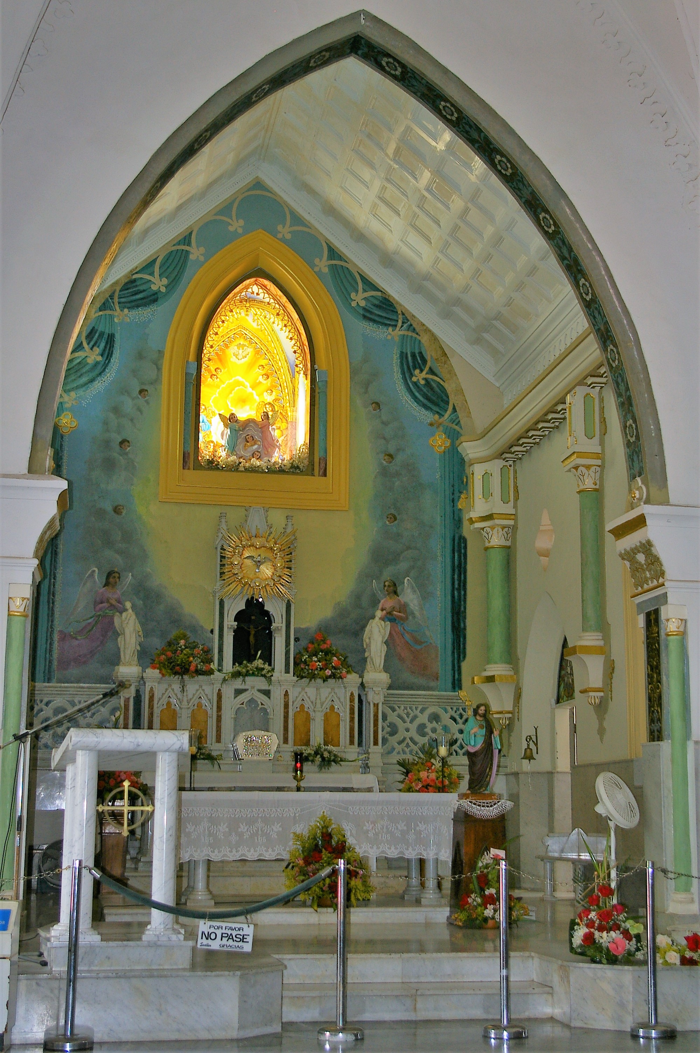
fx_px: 1446
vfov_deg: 40.0
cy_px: 526
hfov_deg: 27.2
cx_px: 350
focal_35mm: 50
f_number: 4
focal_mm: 33
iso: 200
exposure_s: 1/50
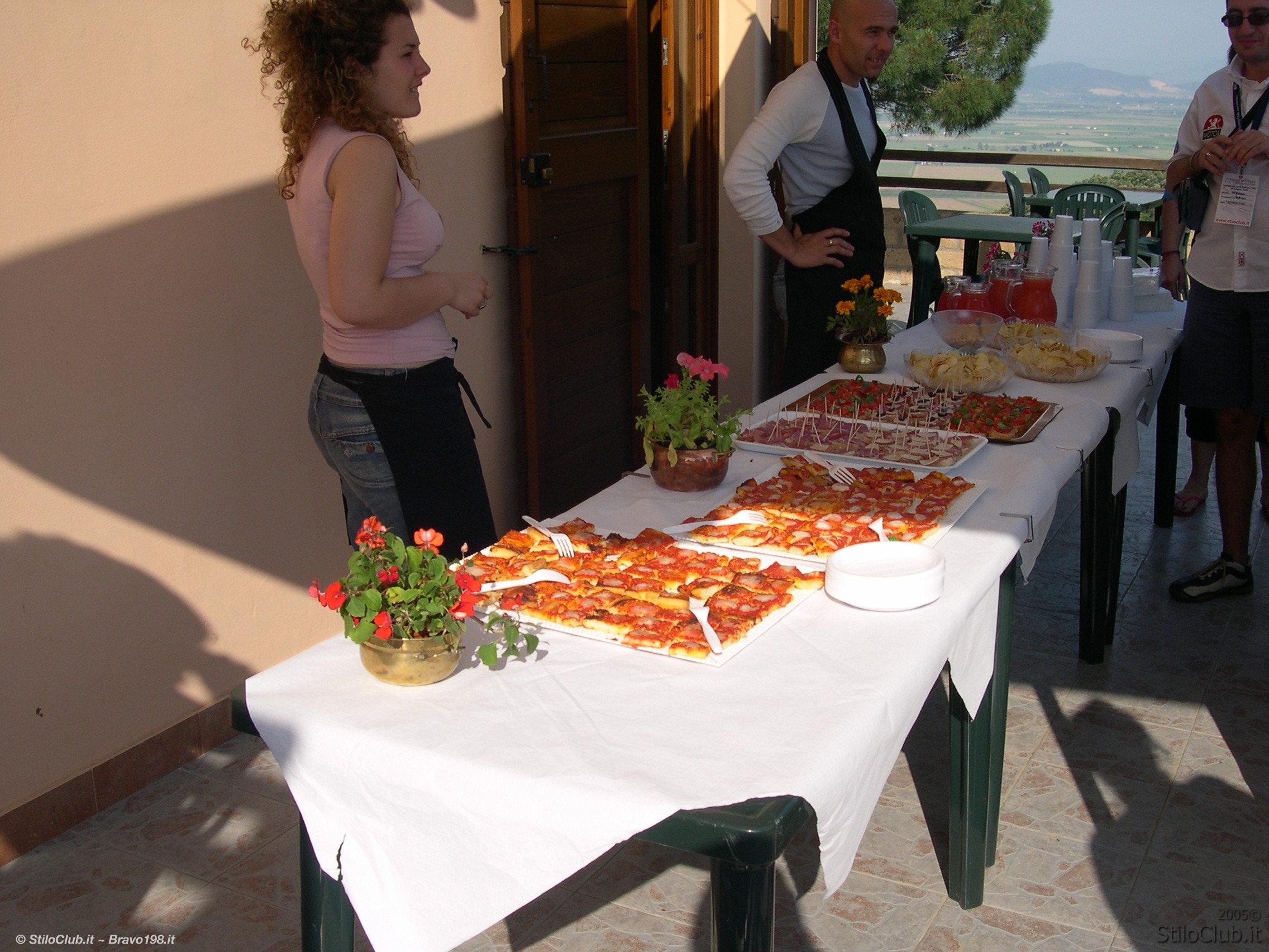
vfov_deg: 37.7
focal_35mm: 38
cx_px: 634
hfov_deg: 49.0
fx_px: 1393
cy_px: 476
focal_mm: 8
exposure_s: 1/180
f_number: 7.6
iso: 100
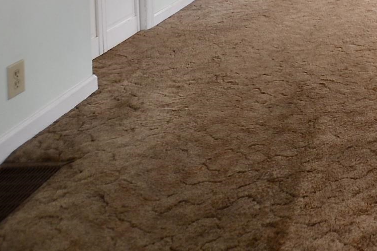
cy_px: -132
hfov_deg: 36.3
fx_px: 482
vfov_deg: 23.2
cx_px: 413
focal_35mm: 46
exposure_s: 1/60
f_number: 4
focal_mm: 10
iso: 400
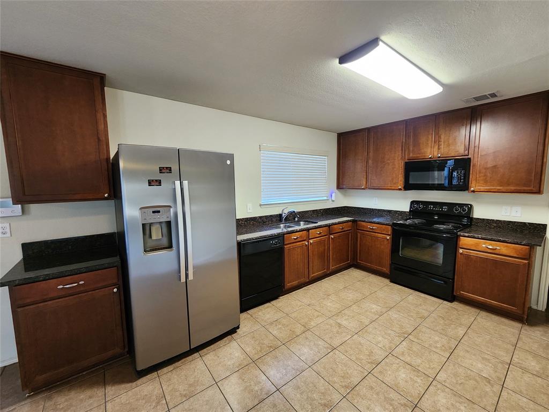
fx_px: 206
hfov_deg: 106.2
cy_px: 206
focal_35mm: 13
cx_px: 274
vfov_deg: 89.9
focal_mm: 2.2
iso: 320
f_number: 2.2
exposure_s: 1/60
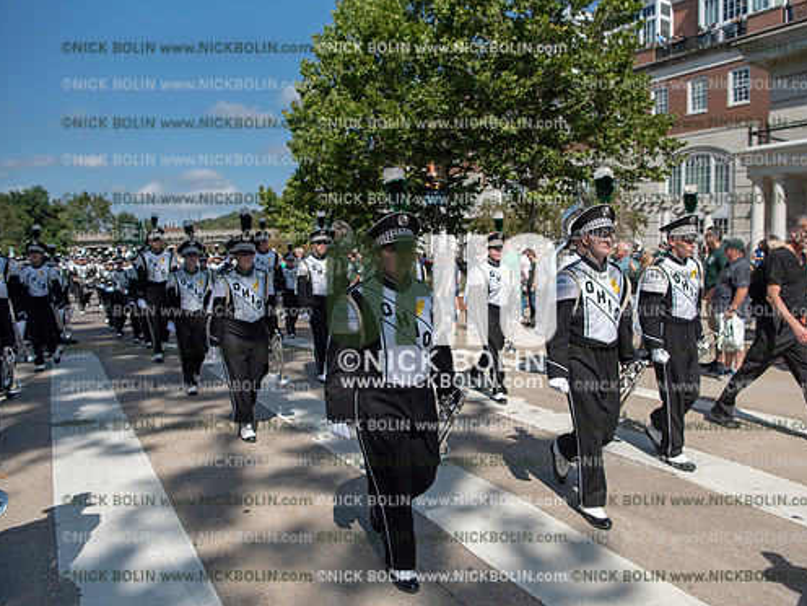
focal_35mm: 27
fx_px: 629
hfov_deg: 65.2
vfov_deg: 51.3
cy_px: 312
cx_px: 441
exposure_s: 1/4000
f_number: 5
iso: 400
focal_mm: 24
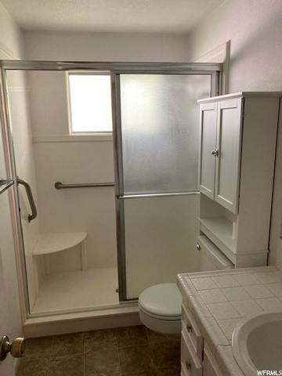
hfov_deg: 49.7
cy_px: 188
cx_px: 141
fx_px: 304
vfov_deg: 63.4
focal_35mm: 28
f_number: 1.8
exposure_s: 1/60
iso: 200
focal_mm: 3.99
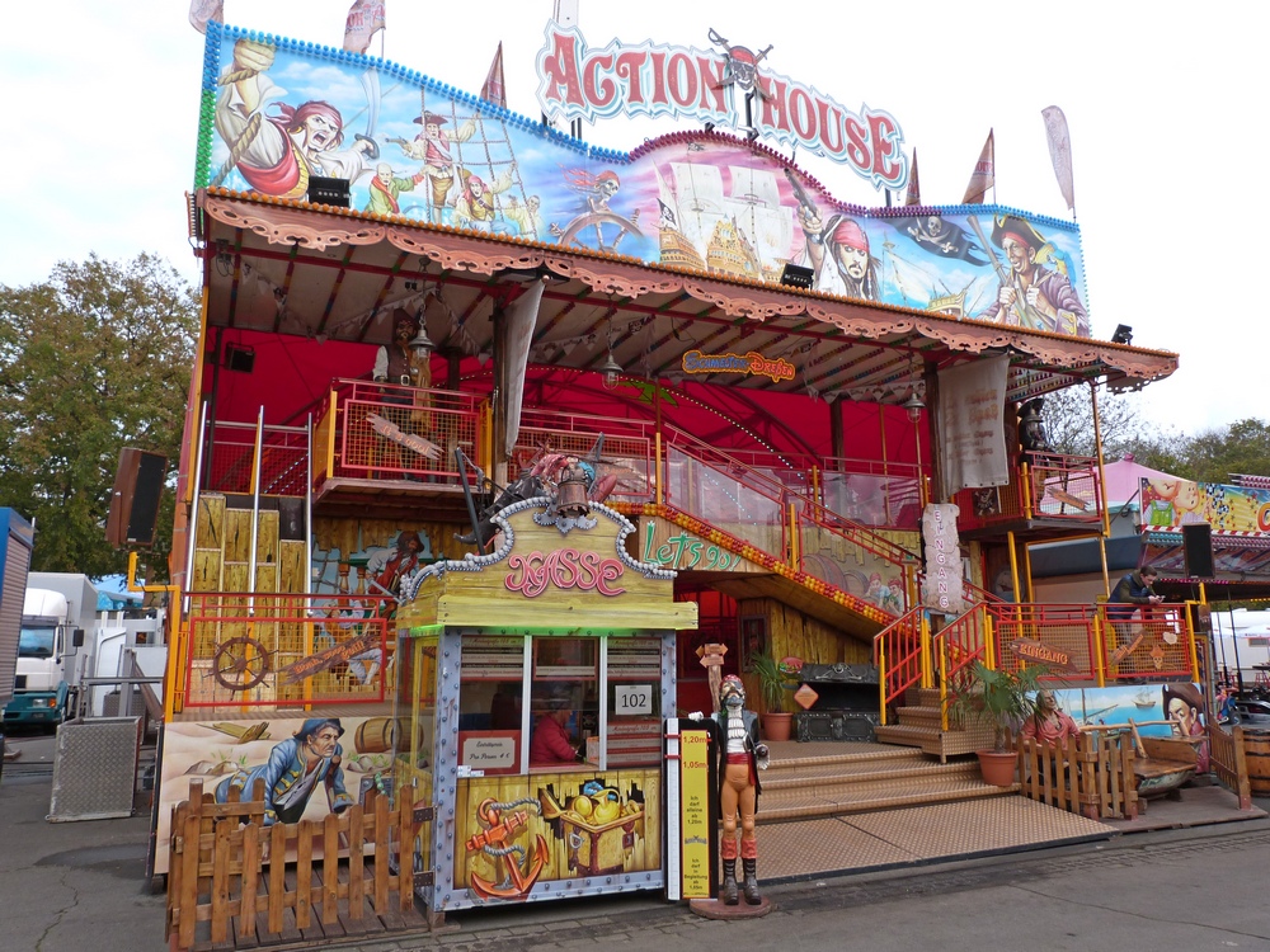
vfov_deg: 54.9
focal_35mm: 25
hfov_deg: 69.4
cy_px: 476
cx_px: 635
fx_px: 917
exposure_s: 1/160
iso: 100
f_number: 4
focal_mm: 4.5
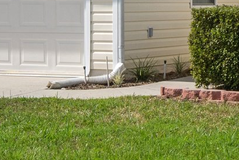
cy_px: -11
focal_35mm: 156
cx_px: 270
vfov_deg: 8.7
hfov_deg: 12.9
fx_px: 1039
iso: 320
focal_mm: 21
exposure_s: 1/1250
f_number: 8
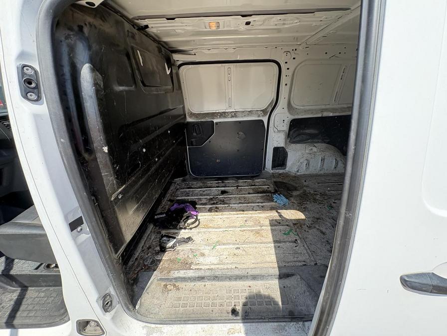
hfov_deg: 102.1
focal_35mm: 14
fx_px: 181
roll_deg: -8.3
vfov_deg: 85.7
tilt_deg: -20.8
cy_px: 168
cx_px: 224
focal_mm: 2.22
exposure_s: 1/320
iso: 64
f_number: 2.2
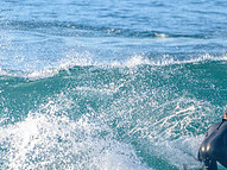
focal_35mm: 1458
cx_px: 305
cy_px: 172
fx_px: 9555
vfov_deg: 1.0
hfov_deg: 1.4
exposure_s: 1/2000
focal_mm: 500
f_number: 5.6
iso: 500
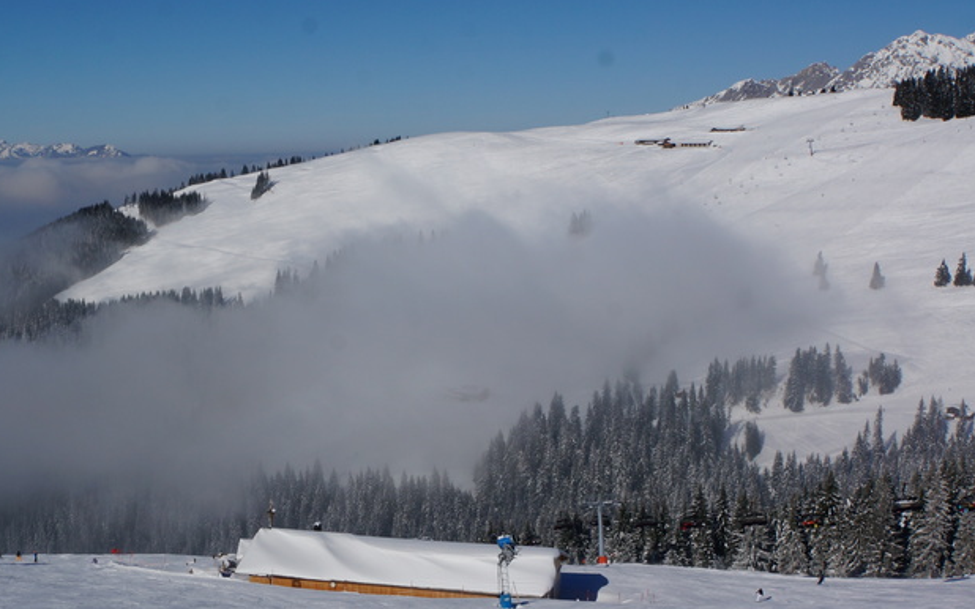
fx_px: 1459
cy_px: 393
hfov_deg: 36.3
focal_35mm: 55
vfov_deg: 23.5
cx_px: 282
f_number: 16
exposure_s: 1/320
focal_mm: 21.7
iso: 100
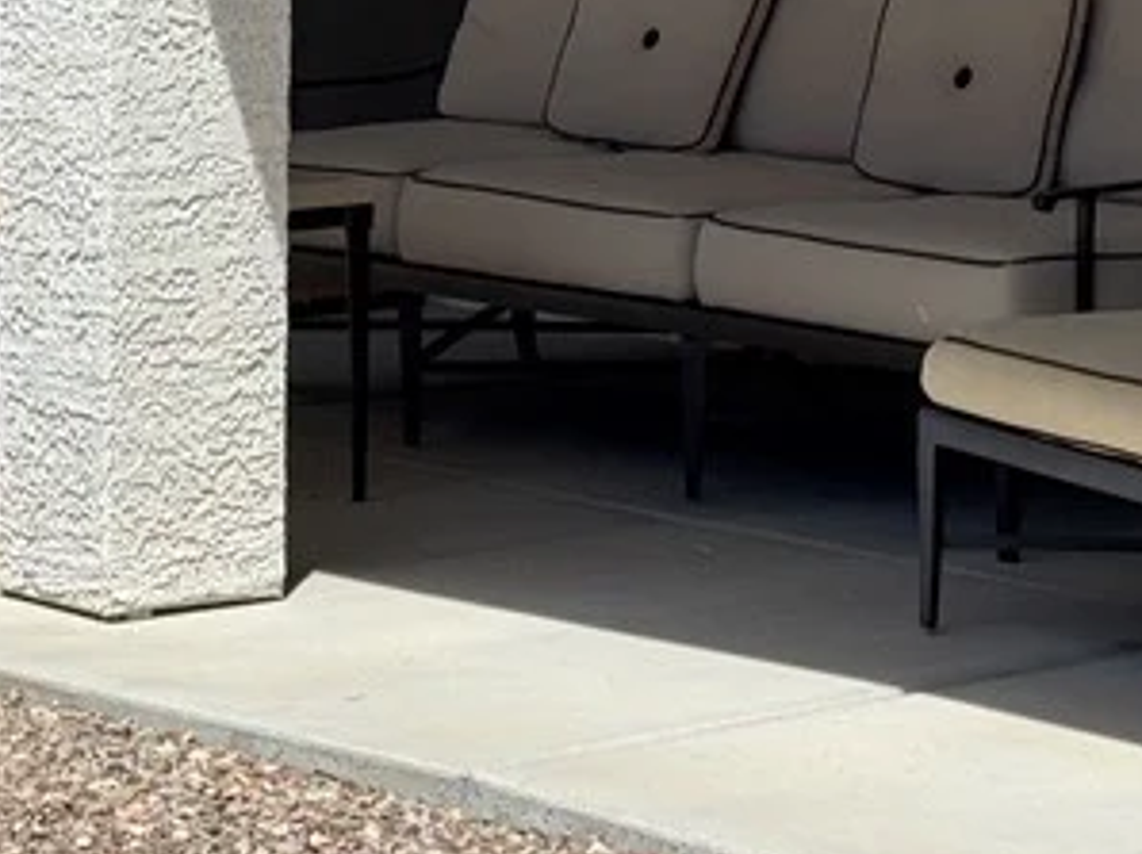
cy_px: 146
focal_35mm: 165
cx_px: 843
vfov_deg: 9.0
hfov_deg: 12.0
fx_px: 5439
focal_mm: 6.76
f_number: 1.78
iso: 64
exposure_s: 1/4310
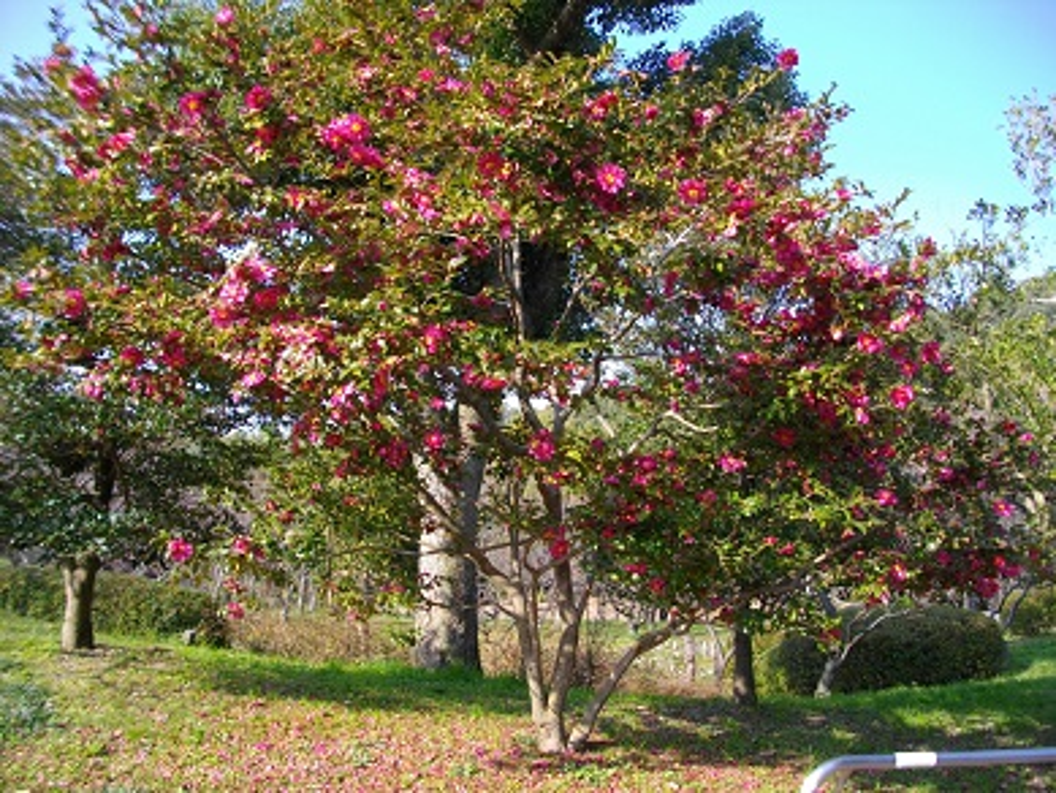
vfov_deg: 44.2
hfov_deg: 56.8
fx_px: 976
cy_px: 396
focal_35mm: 32
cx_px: 528
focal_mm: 5.7
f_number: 2.9
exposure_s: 1/400
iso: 100
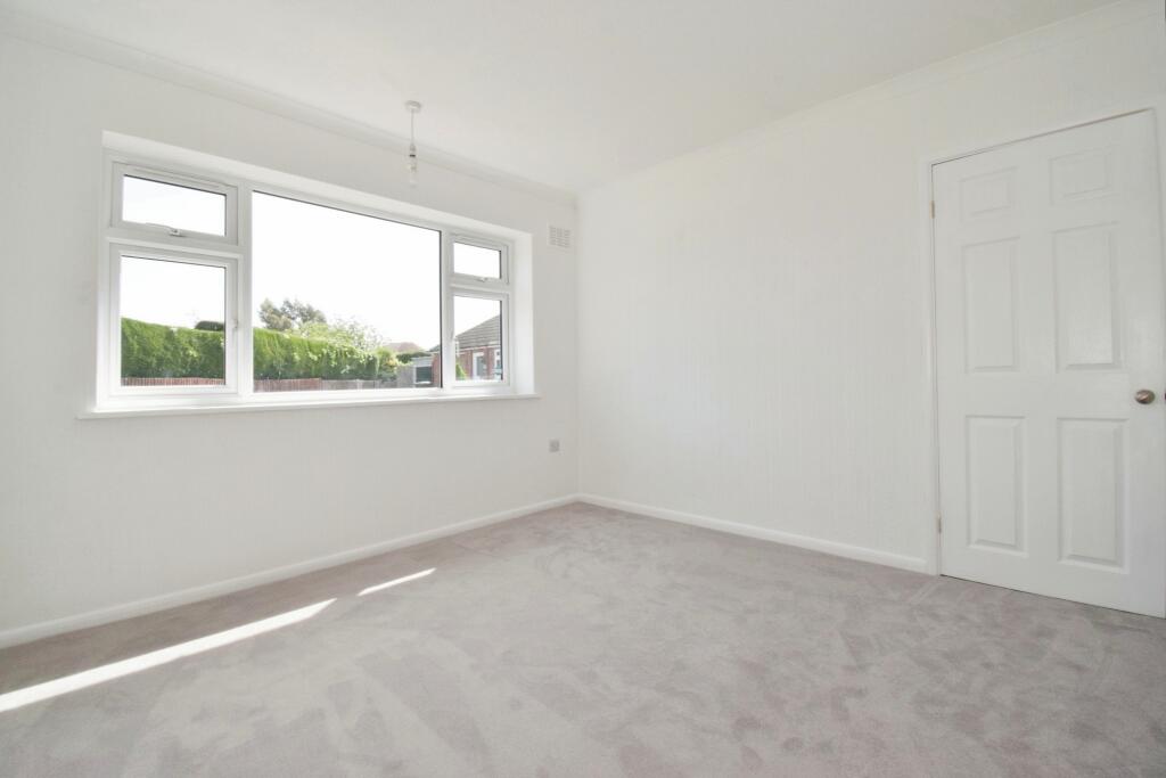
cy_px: 389
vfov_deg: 77.3
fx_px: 486
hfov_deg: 100.4
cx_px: 583
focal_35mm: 15
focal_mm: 10
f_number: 14
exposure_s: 1/200
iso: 1000
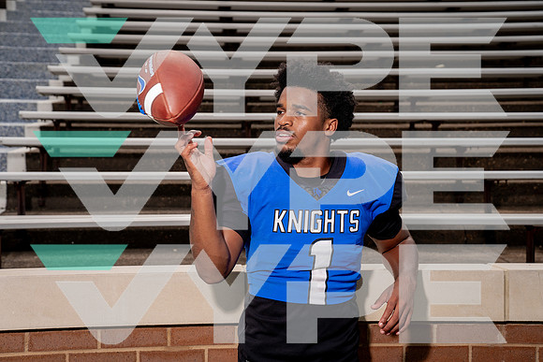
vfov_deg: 22.1
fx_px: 929
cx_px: 272
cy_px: 181
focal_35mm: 62
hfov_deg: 32.6
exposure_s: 1/800
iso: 100
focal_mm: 61
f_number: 5.6
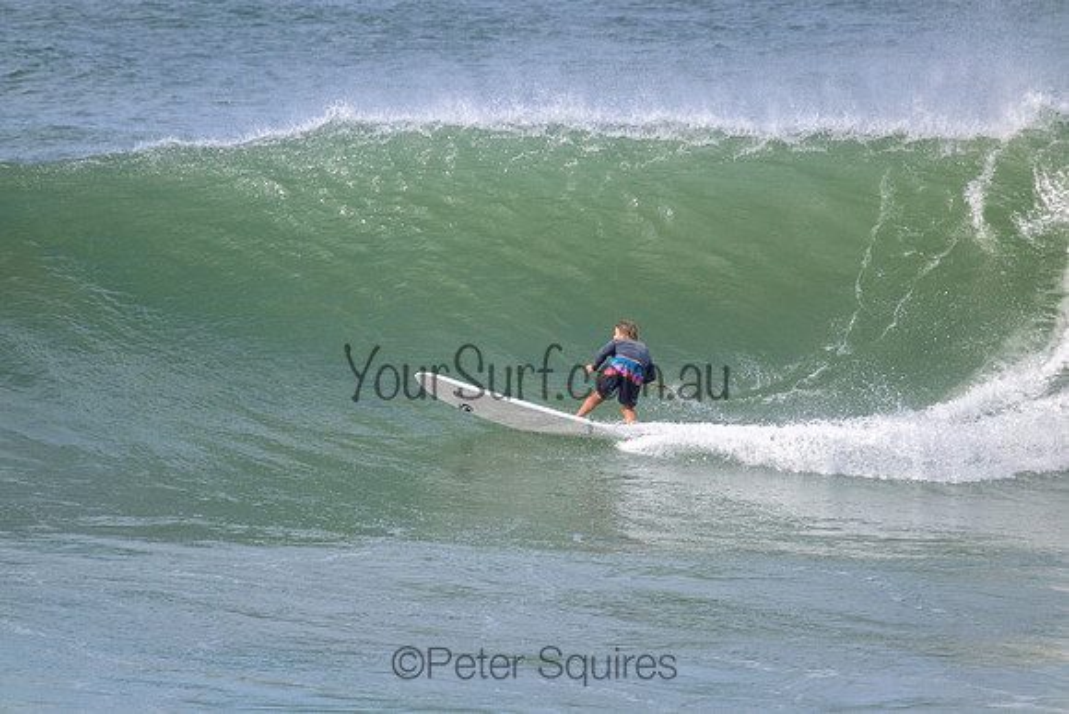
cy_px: 357
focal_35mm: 800
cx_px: 534
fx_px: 23760
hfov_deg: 2.6
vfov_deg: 1.7
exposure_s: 1/2000
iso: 1600
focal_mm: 800
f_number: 11
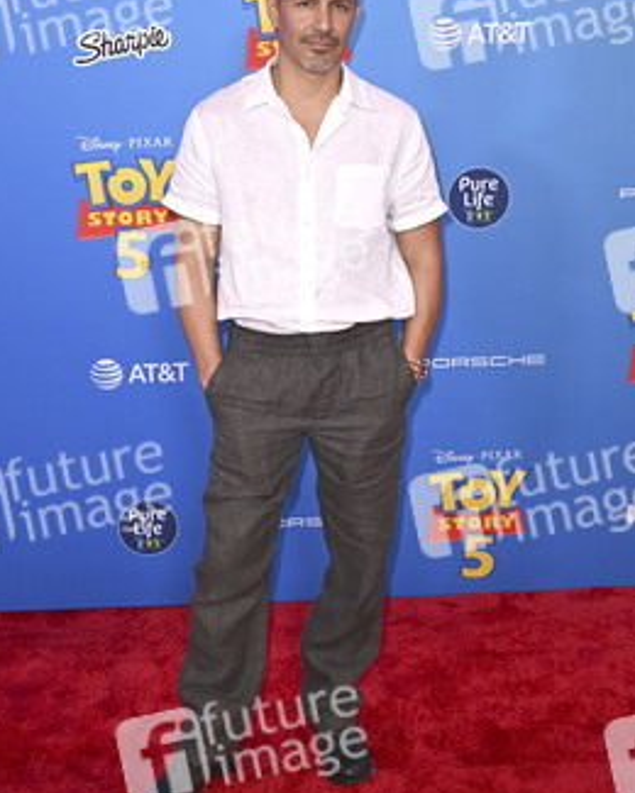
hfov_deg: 29.1
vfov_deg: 36.0
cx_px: 313
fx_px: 1222
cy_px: 378
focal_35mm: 52
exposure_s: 1/250
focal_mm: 45
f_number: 6.3
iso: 1250
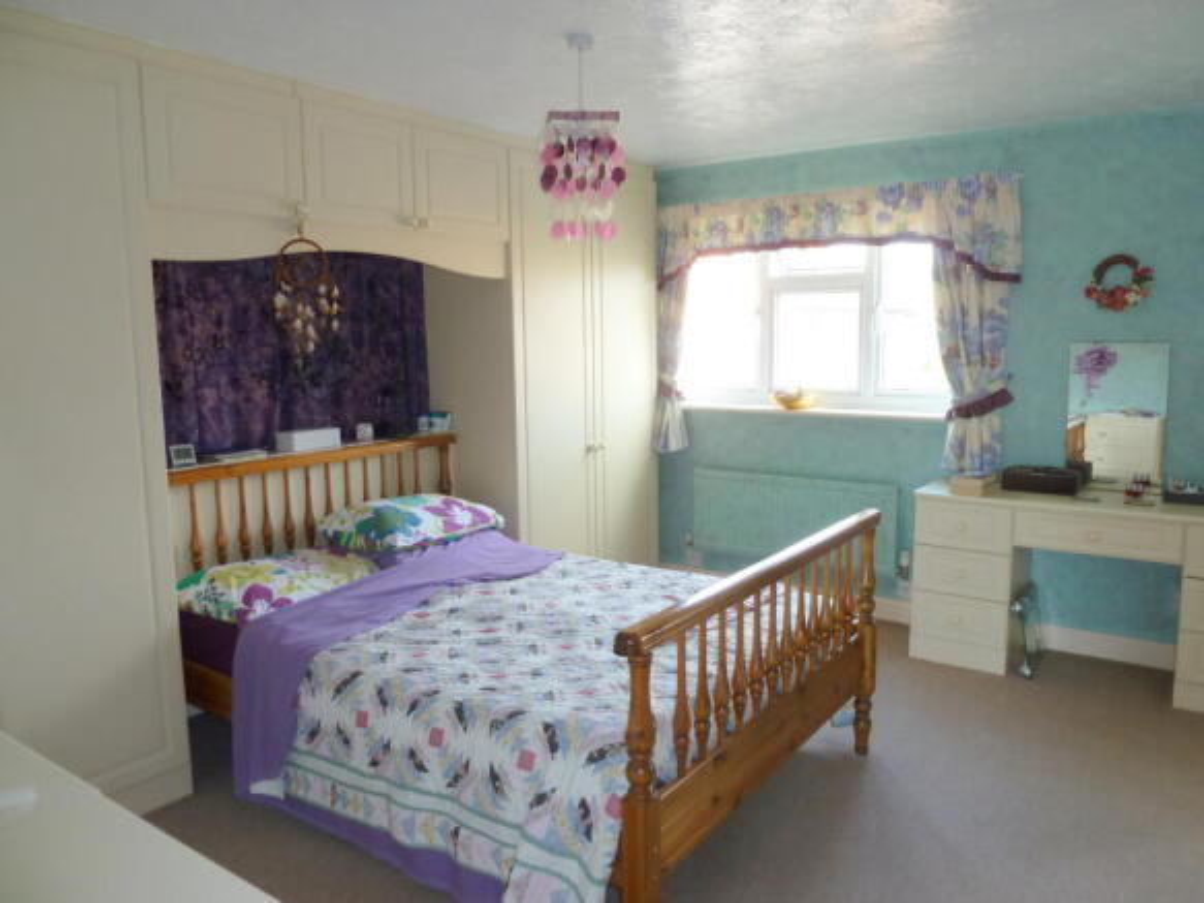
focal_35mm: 25
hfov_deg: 69.4
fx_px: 869
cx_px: 602
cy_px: 452
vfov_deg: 54.9
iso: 160
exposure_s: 1/30
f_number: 3.3
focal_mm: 4.1
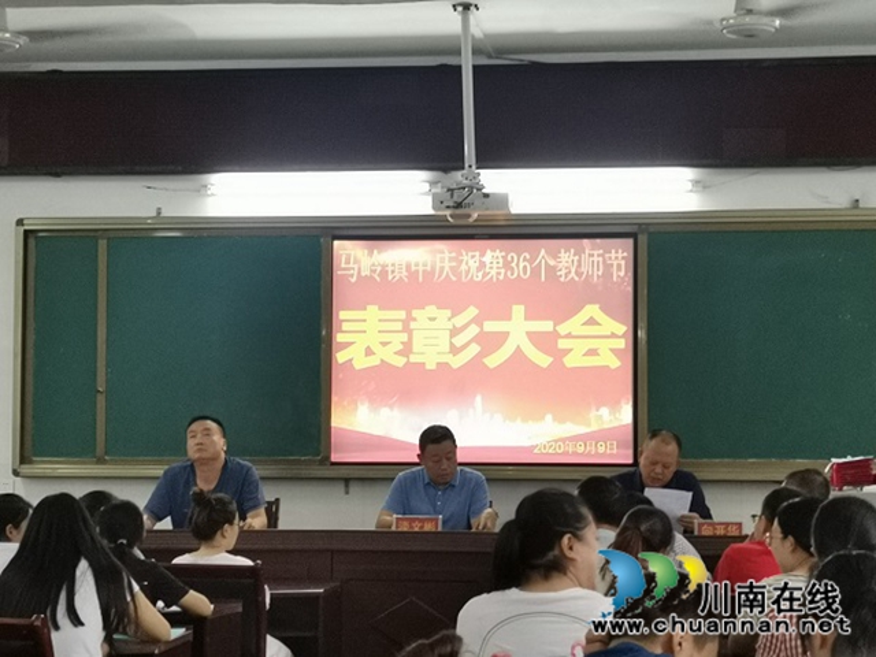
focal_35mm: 74
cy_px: 328
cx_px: 438
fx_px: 1873
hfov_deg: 26.3
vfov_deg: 19.9
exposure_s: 1/50
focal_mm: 4.75
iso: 500
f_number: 1.8
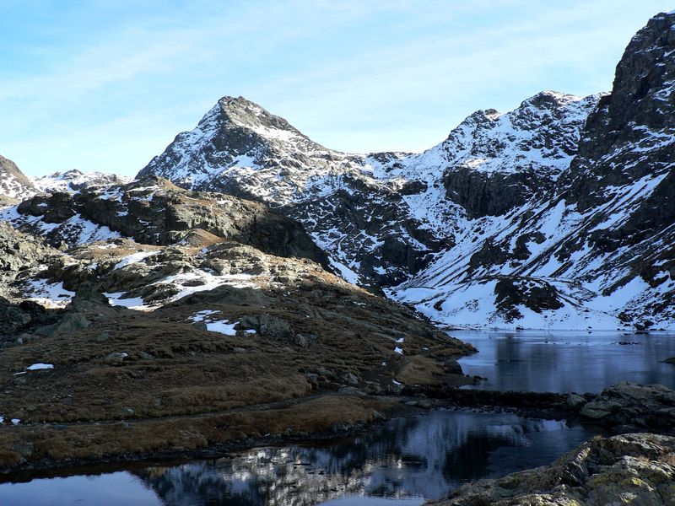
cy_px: 253
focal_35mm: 36
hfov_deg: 51.4
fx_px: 702
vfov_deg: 39.7
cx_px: 338
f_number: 4
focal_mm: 6
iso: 80
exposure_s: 1/160
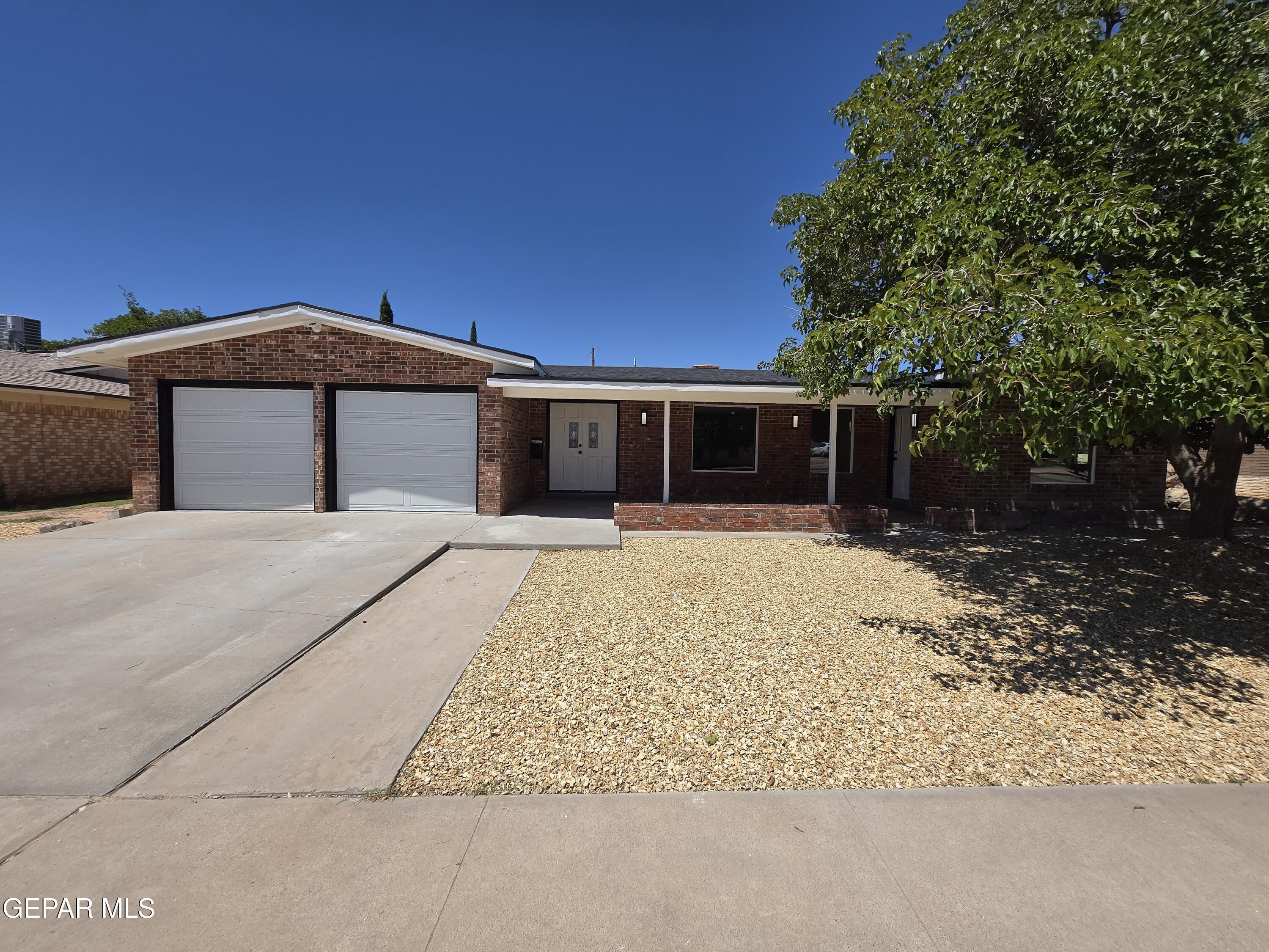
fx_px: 477
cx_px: 634
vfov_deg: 89.9
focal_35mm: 13
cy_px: 476
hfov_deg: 106.2
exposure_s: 1/1915
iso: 25
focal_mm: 1.7
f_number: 2.2
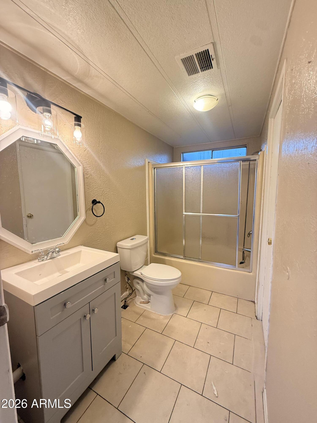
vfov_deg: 102.1
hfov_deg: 85.7
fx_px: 171
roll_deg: -0.1
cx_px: 158
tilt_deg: -5.3
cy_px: 212
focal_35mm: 14
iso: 250
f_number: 2.2
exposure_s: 1/60
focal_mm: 2.22
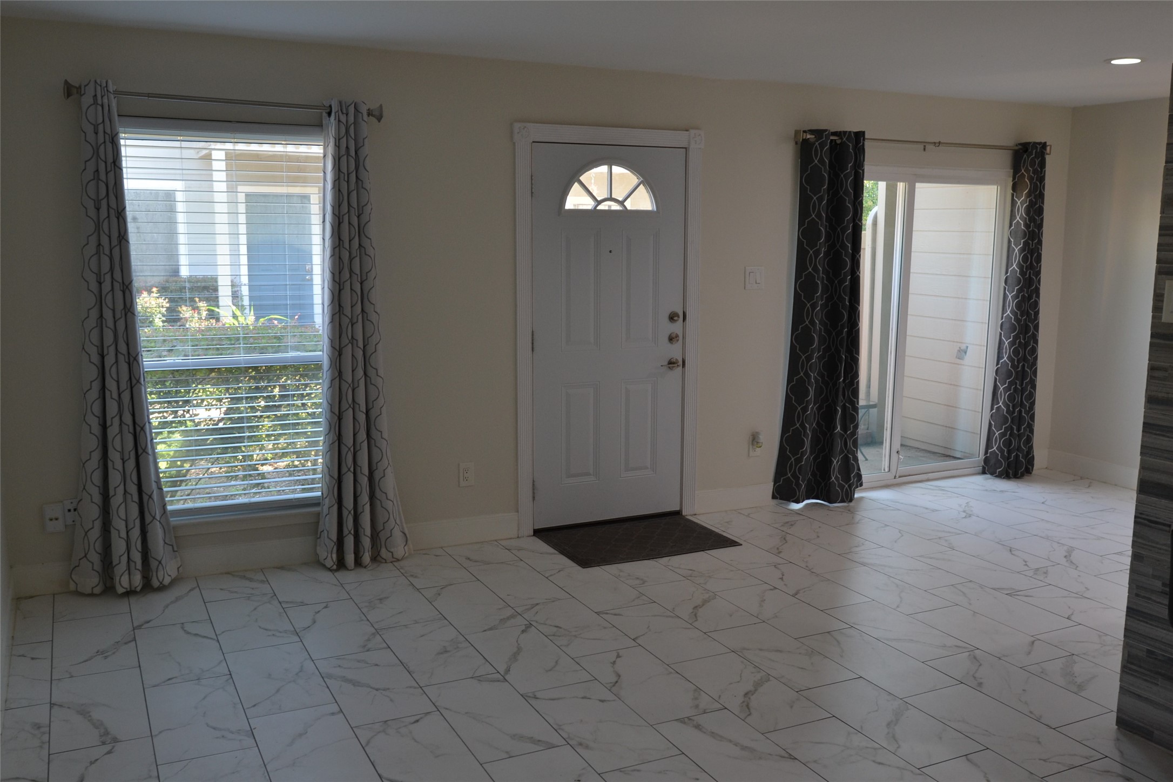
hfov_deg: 61.9
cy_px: 391
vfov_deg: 43.6
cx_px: 586
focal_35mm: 30
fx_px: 977
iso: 400
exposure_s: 1/80
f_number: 4.5
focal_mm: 20
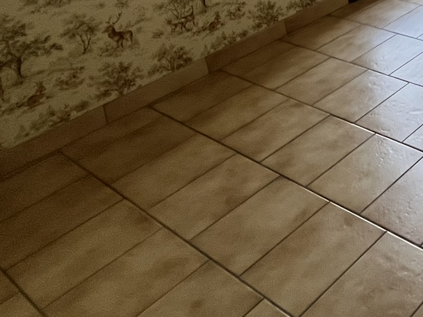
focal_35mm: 40
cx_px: 638
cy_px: -152
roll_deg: +3.7
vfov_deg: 26.5
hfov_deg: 28.8
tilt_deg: -10.4
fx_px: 489
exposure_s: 1/99
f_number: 1.8
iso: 200
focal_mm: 1.57
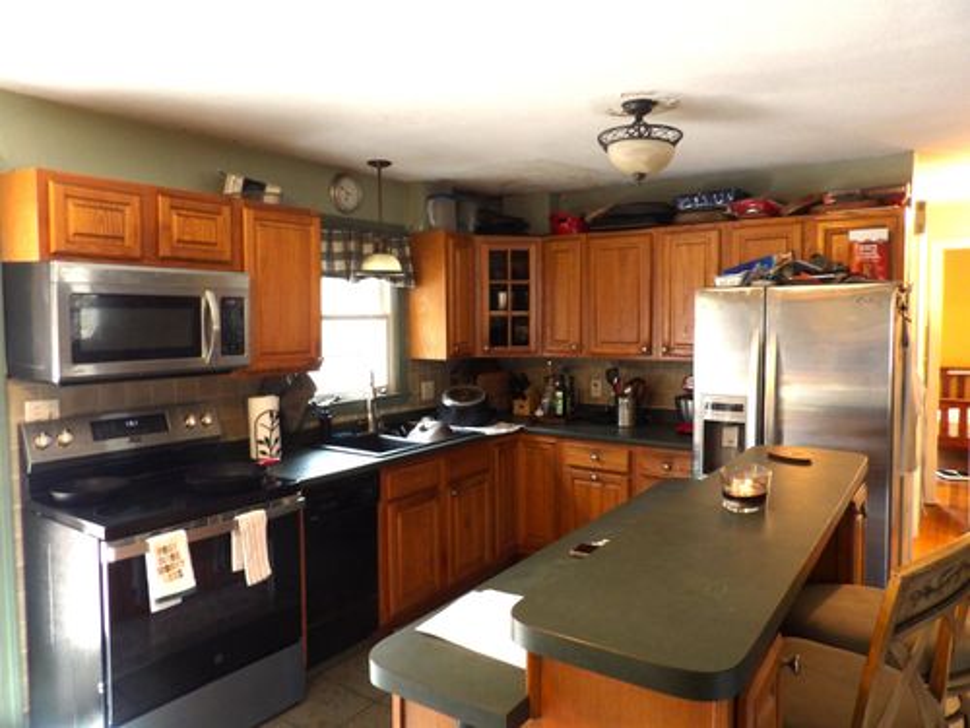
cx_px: 485
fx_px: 673
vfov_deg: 56.8
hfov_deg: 71.6
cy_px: 364
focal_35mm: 24
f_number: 3.2
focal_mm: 4.3
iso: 227
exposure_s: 1/17
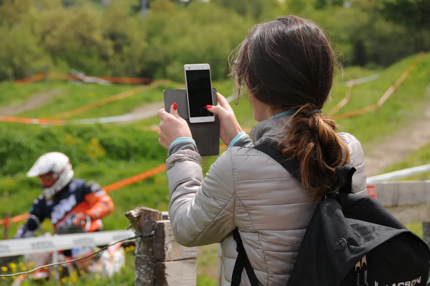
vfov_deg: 14.7
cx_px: 215
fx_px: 1109
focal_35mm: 93
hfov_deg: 21.9
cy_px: 143
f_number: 4.8
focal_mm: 62
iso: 200
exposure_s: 1/800
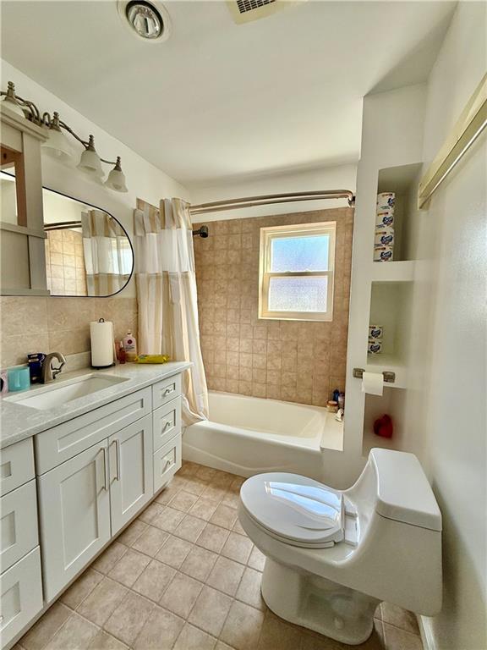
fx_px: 263
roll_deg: -1.4
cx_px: 244
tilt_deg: -4.2
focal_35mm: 14
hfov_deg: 85.7
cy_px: 325
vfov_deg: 102.1
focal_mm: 2.22
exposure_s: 1/99
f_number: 2.2
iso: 100
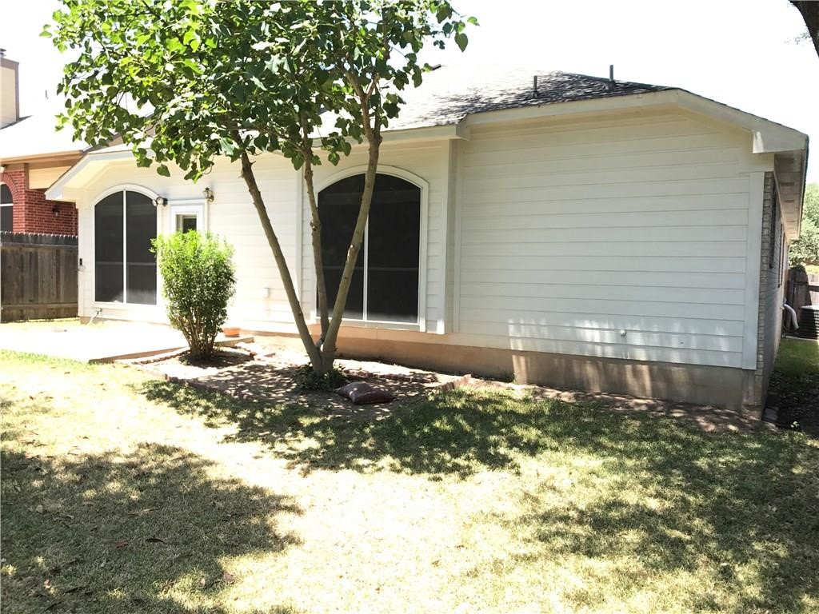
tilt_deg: -3.8
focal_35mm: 28
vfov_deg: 49.7
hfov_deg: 63.4
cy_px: 307
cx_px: 410
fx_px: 662
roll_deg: -0.4
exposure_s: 1/411
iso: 20
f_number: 1.8
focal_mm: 3.99
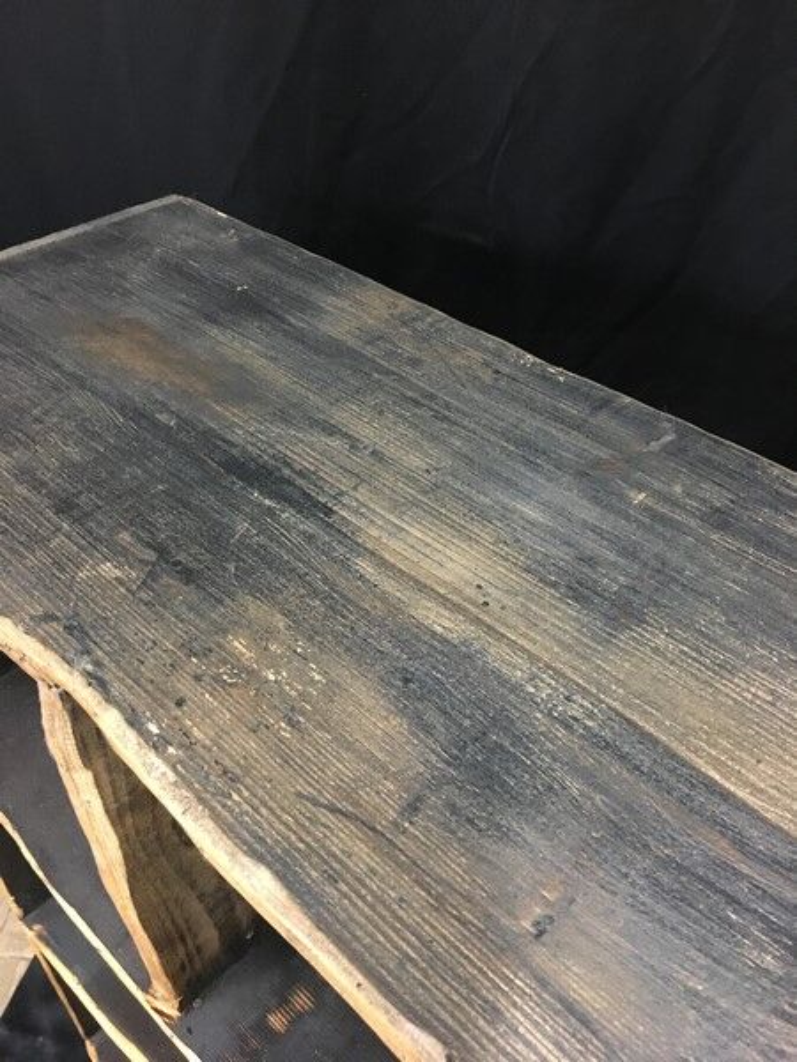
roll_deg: +2.0
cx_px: 398
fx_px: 890
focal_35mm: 29
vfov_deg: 61.7
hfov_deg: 48.2
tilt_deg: -42.8
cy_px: 531
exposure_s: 1/17
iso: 400
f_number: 2.2
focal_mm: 4.15
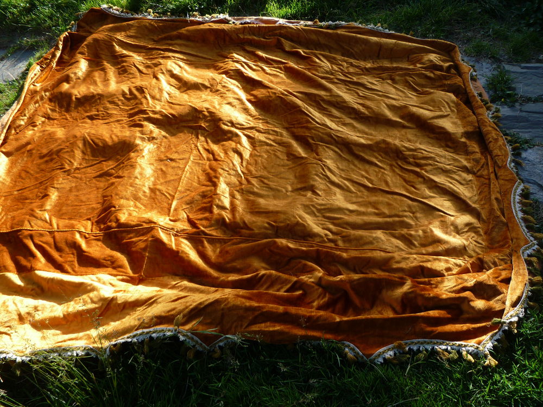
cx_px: 272
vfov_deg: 46.8
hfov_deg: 60.0
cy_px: 204
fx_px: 471
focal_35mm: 30
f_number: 4
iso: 100
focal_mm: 5.2
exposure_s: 1/160
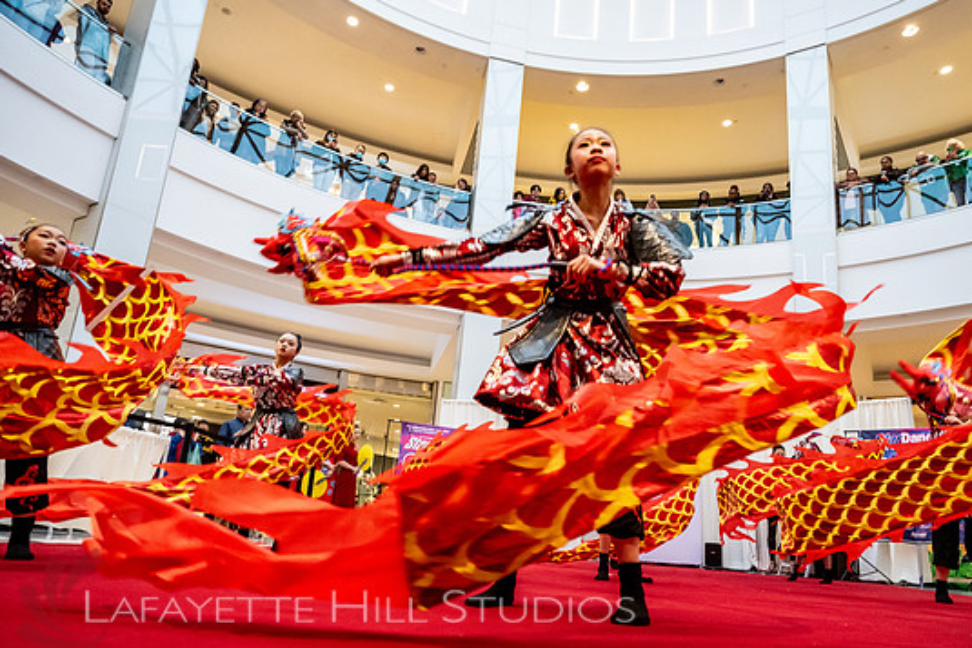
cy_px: 349
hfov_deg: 69.3
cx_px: 523
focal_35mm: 26
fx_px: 702
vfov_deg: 49.5
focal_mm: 24
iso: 4000
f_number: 4
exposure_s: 1/320
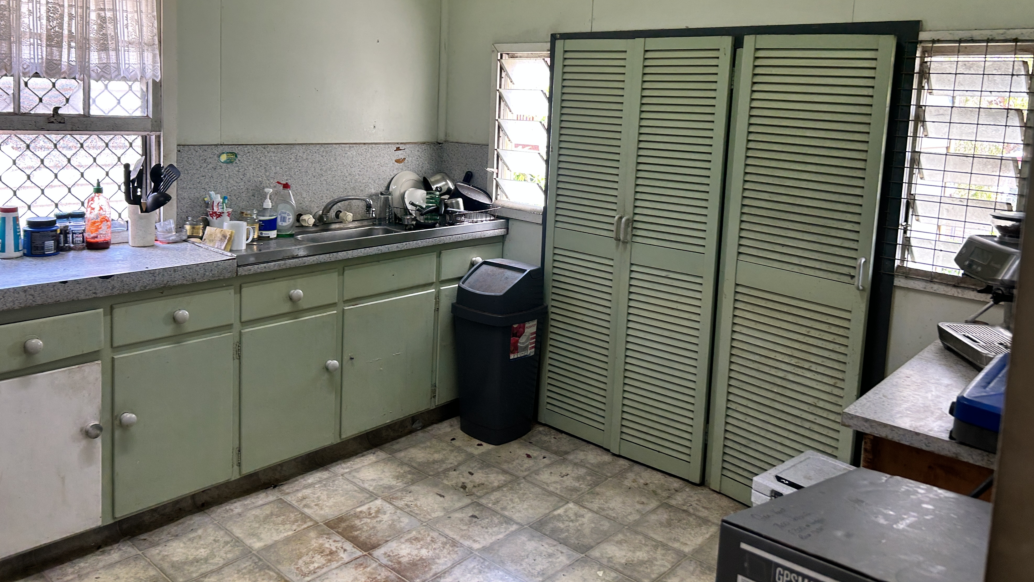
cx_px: 516
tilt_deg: -6.6
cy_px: 188
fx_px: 795
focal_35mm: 29
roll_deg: -2.6
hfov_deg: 66.1
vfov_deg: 39.6
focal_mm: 5.7
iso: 64
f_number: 1.5
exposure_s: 1/50
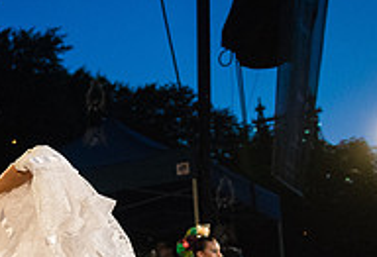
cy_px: 225
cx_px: -195
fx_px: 812
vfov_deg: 17.8
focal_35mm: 77
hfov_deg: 21.6
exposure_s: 1/800
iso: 4000
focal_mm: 24
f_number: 2.8
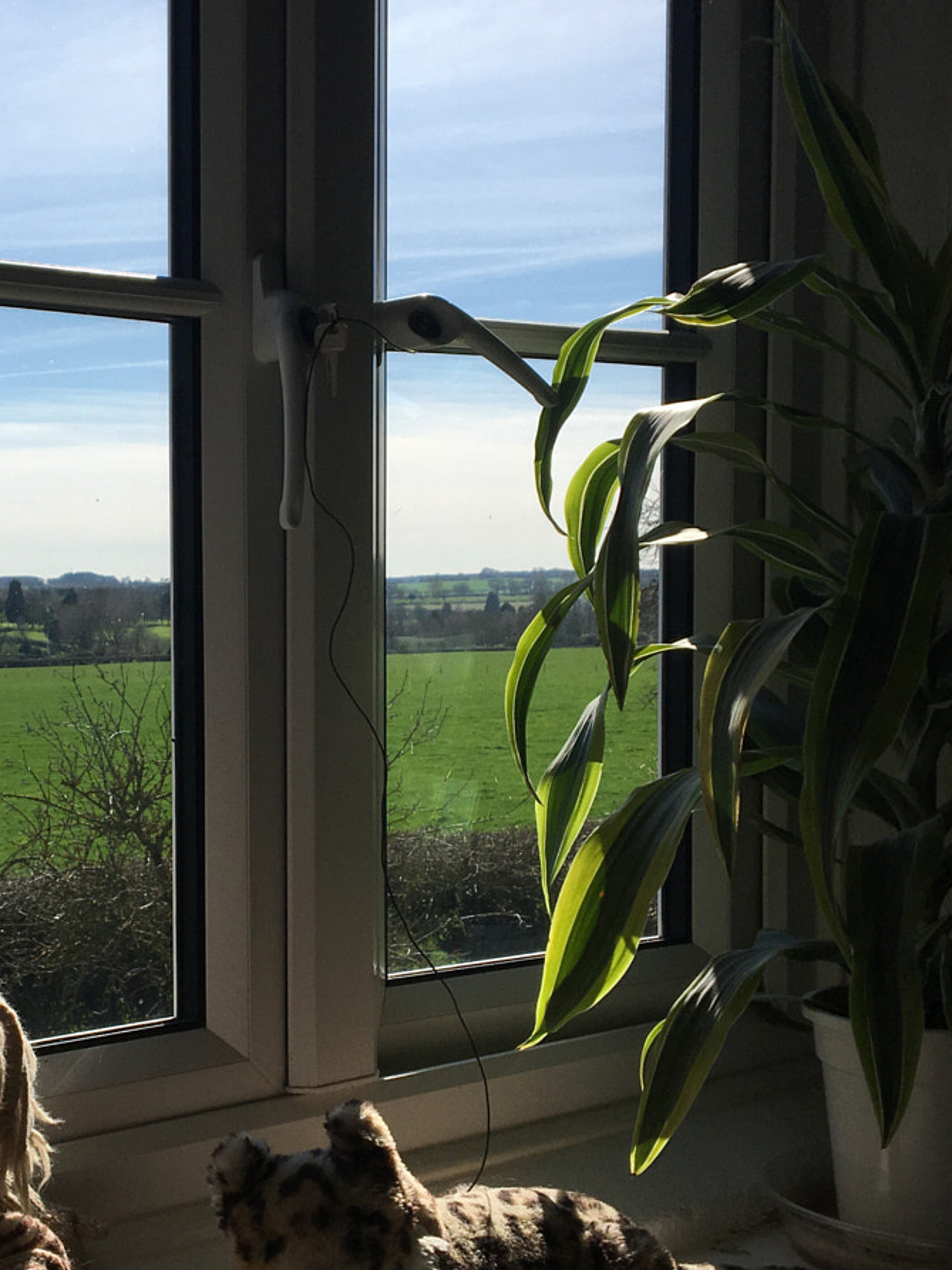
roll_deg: +0.6
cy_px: 675
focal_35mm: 52
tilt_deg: -3.2
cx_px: 194
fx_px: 1907
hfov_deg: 27.5
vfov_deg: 36.8
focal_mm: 4.15
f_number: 2.2
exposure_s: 1/2137
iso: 25
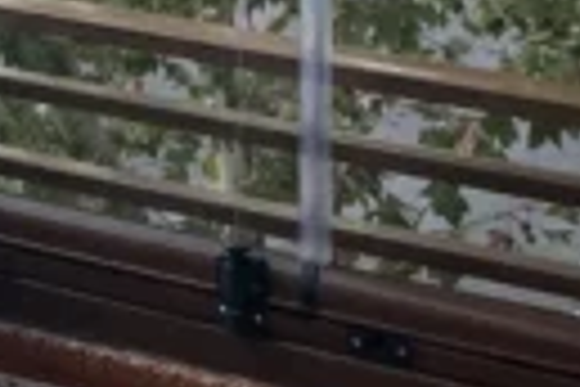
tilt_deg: -3.7
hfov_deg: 10.8
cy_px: -526
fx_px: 2594
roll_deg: +0.7
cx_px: -841
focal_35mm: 161
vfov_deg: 7.9
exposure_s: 1/254
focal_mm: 4.2
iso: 32
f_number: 1.6
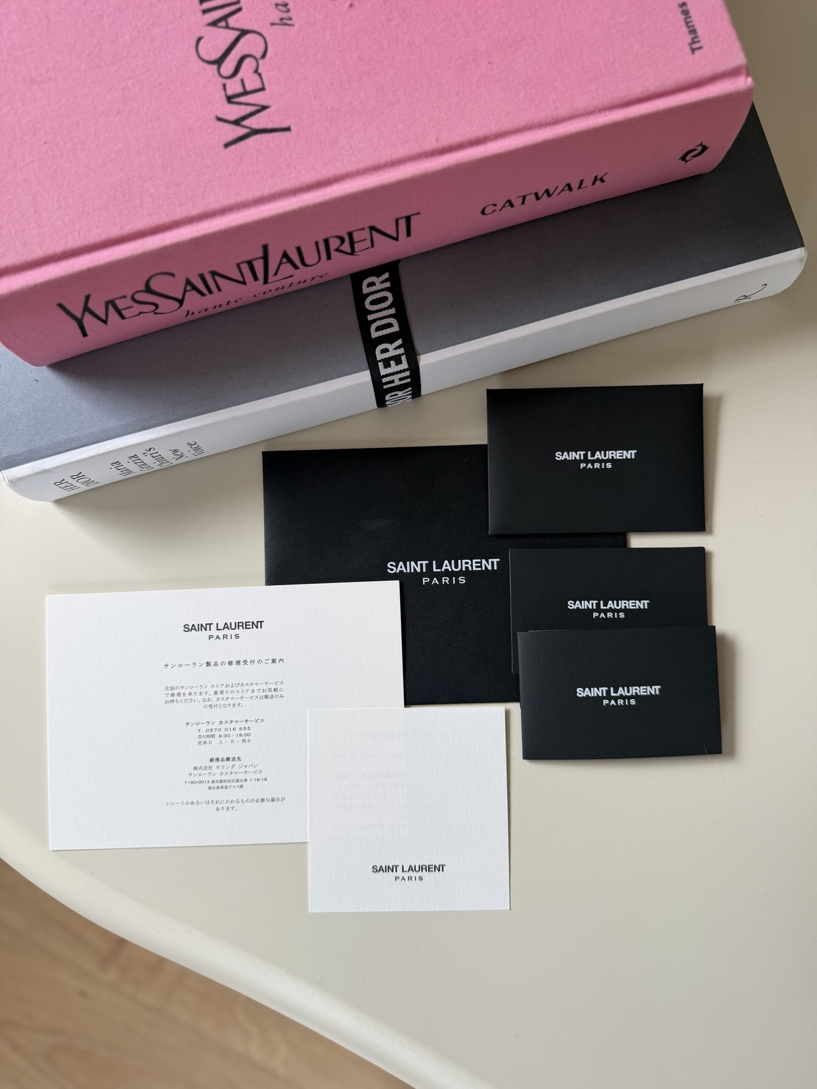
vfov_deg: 71.6
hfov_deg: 56.8
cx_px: 408
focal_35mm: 24
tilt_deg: -84.2
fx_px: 755
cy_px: 544
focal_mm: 6.76
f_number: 1.78
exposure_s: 1/121
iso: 100
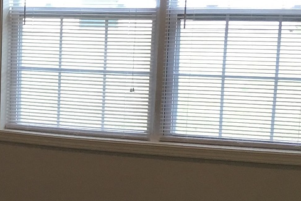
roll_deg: -0.1
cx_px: -114
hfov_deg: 15.4
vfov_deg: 10.9
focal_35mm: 125
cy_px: 182
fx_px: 1045
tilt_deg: -9.4
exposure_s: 1/30
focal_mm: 4.15
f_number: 2.2
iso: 40
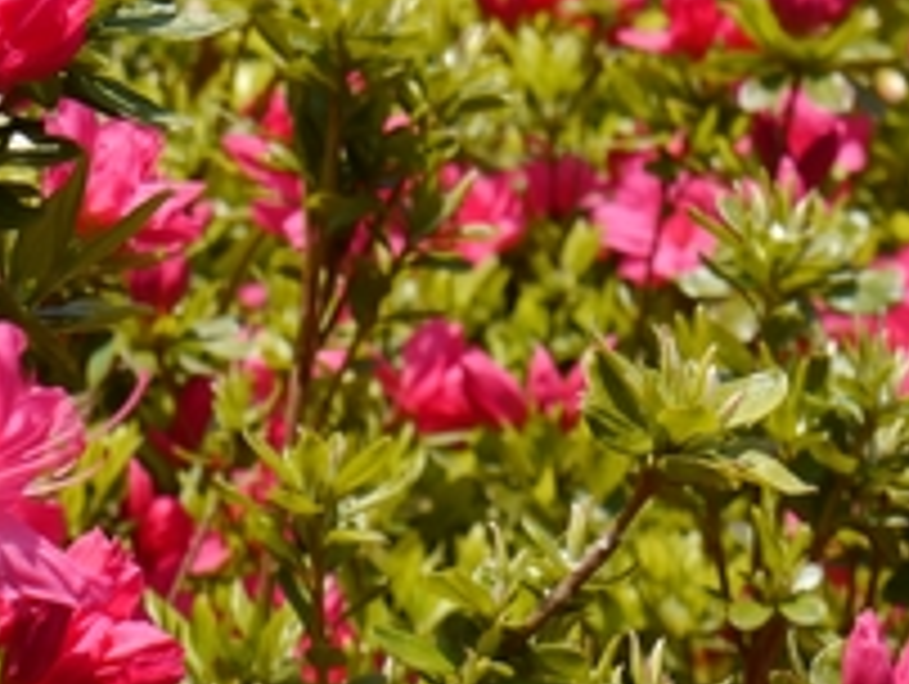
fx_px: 5074
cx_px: 140
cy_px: -243
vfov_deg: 7.6
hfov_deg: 10.2
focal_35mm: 193
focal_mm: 33
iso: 160
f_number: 9
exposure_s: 1/250
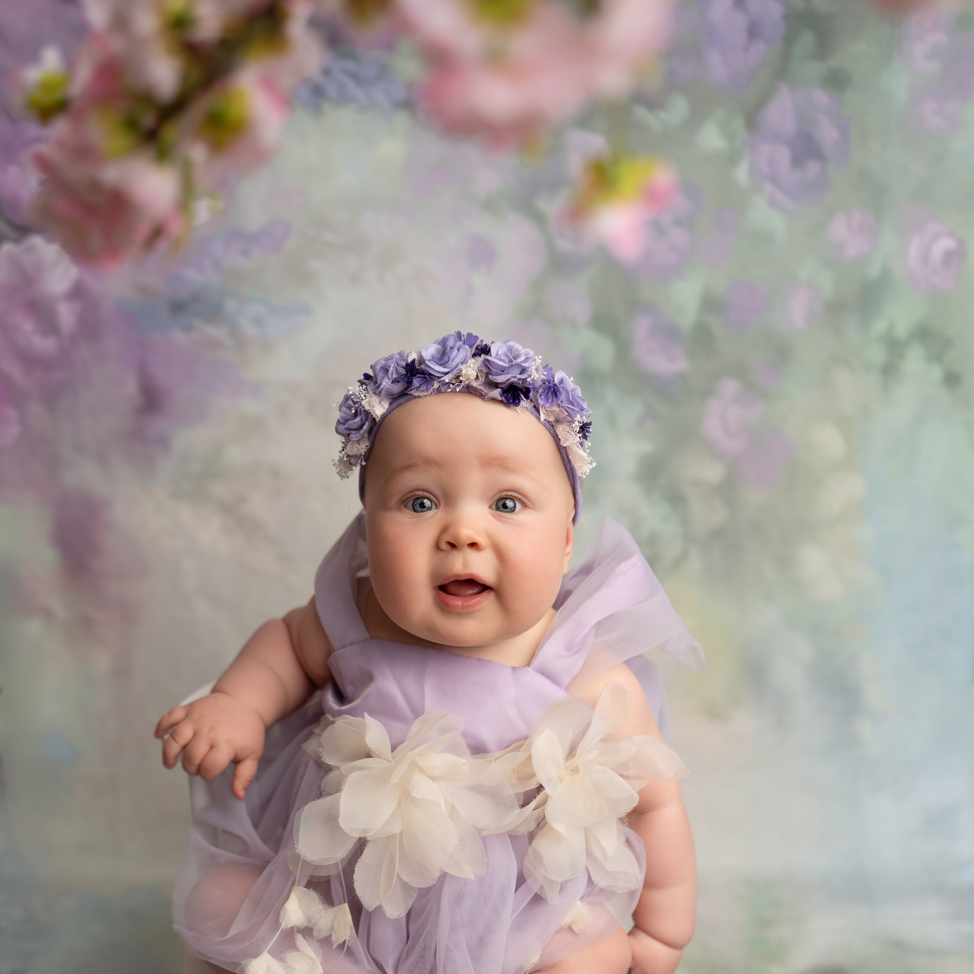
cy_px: 723
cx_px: 487
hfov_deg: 37.6
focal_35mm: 45
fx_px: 1433
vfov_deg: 36.7
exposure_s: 1/160
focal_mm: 35
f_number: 2.2
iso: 100
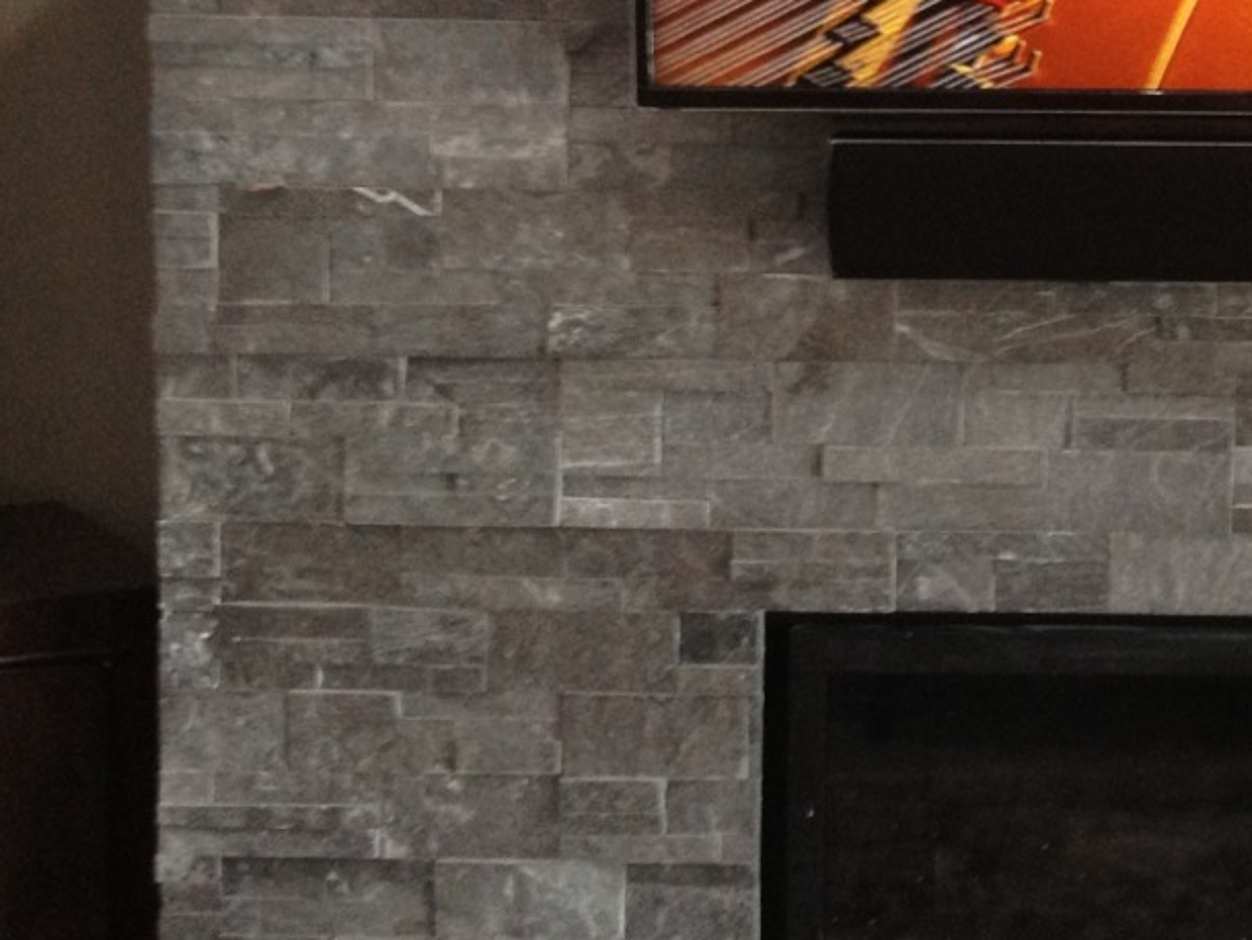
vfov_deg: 15.8
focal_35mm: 92
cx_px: 1558
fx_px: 3328
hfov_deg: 19.8
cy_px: 2
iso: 125
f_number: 2.4
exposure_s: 1/20
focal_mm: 4.28
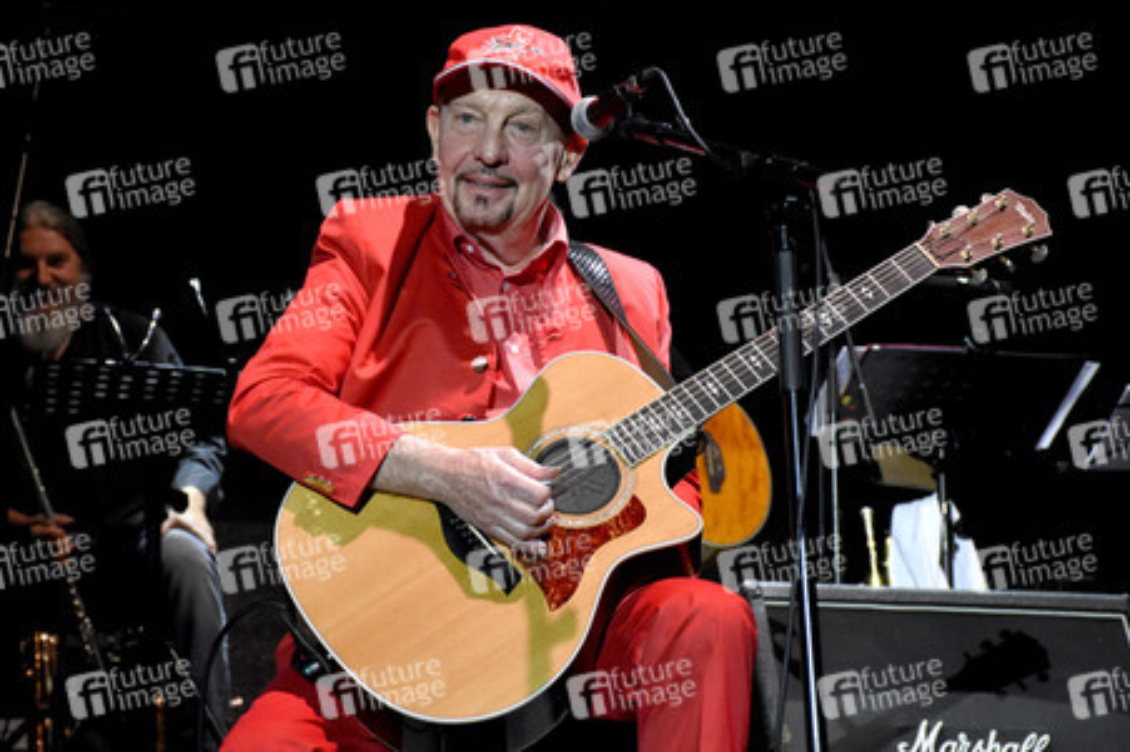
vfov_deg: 13.0
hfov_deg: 19.5
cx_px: 565
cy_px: 376
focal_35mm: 105
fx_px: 3293
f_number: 6.3
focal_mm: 70
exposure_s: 1/160
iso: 3200
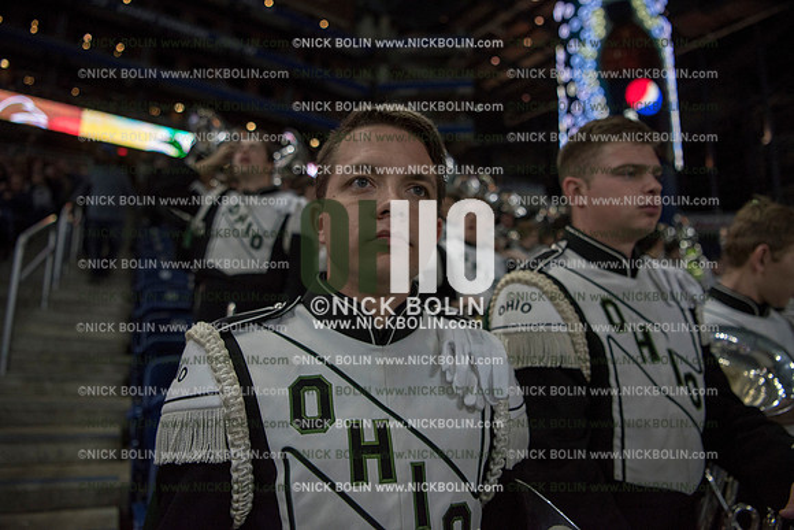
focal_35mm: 24
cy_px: 265
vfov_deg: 53.2
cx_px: 397
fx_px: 529
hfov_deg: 73.7
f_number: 2.8
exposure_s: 1/1250
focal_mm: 24
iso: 1250
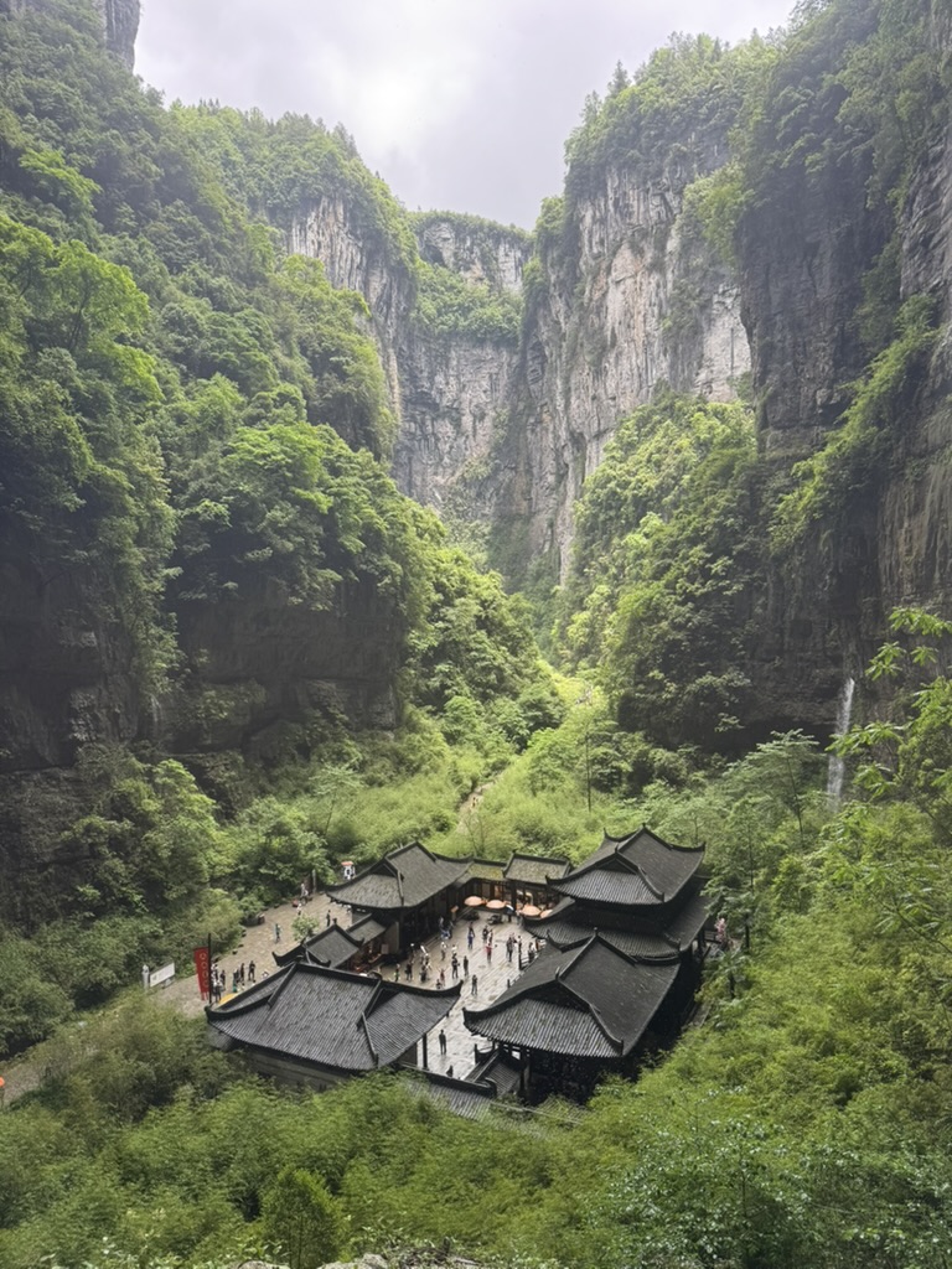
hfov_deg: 56.8
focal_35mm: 24
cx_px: 476
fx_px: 880
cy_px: 634
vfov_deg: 71.6
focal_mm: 6.76
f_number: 1.78
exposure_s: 1/658
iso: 80
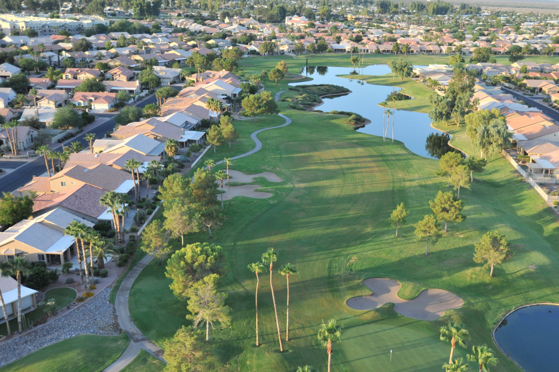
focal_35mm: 46
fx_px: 714
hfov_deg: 42.3
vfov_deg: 29.0
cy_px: 243
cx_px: 360
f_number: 5
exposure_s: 1/800
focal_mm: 32
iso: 640
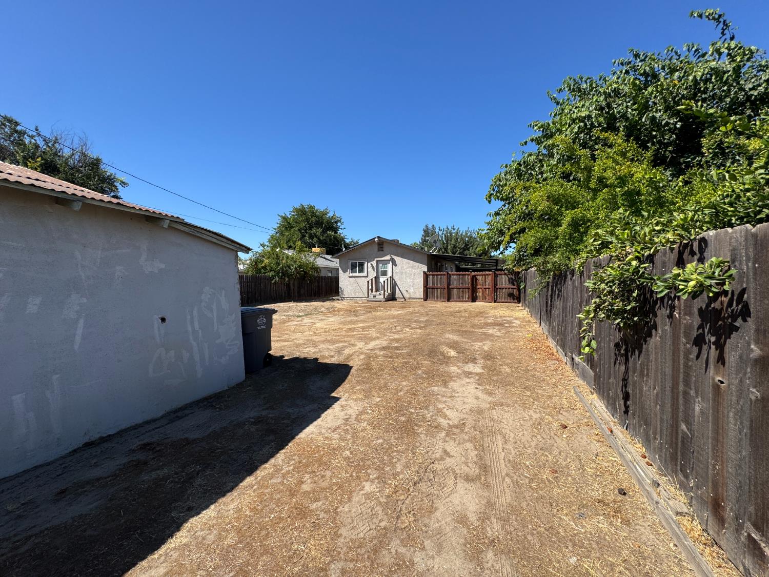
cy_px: 288
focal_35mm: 14
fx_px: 311
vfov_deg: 85.7
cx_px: 384
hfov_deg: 102.1
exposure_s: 1/1600
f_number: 2.2
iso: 50
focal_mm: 2.22
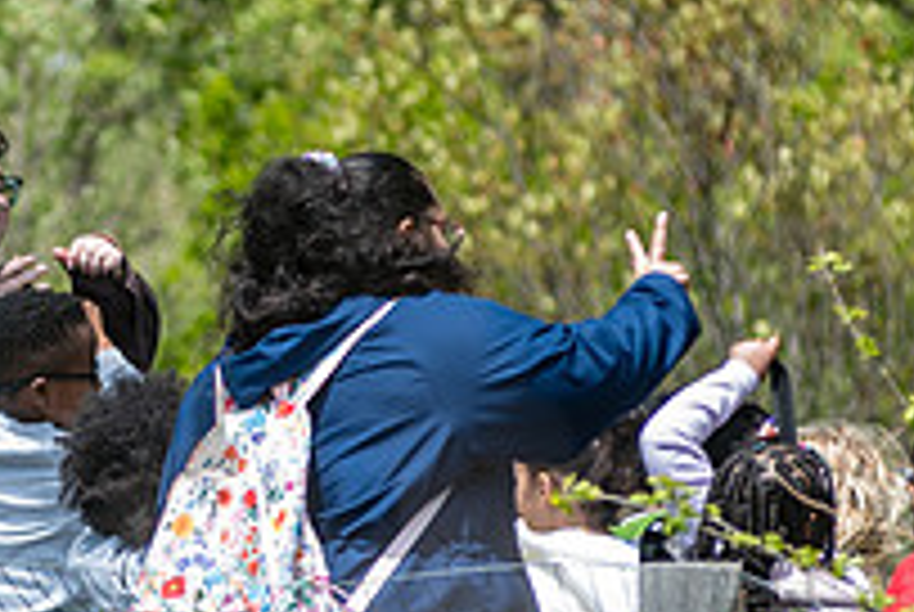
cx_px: 90
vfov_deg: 1.7
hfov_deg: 2.6
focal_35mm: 804
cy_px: 366
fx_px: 20442
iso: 64
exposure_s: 1/400
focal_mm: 200
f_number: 4.5
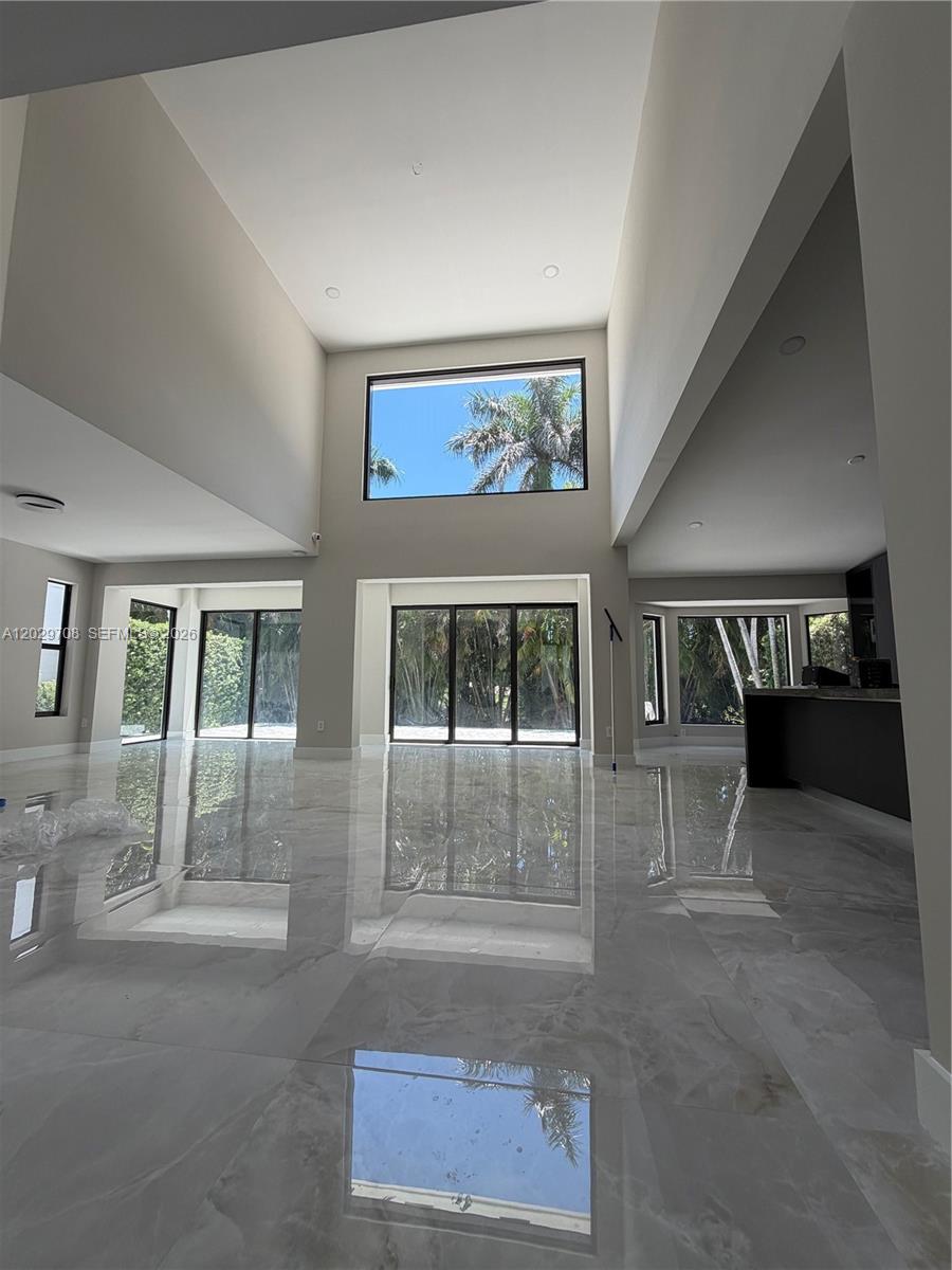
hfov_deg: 85.7
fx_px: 513
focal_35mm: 14
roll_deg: -0.5
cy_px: 635
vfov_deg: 102.1
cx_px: 476
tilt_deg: +6.2
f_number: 2.2
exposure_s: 1/318
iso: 50
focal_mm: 2.22
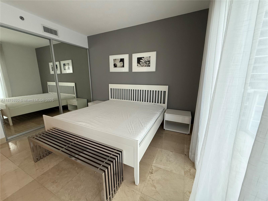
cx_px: 134
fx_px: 108
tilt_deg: -12.0
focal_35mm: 14
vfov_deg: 85.7
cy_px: 100
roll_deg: -0.1
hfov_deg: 102.1
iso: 250
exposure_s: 1/60
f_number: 2.2
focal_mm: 2.22
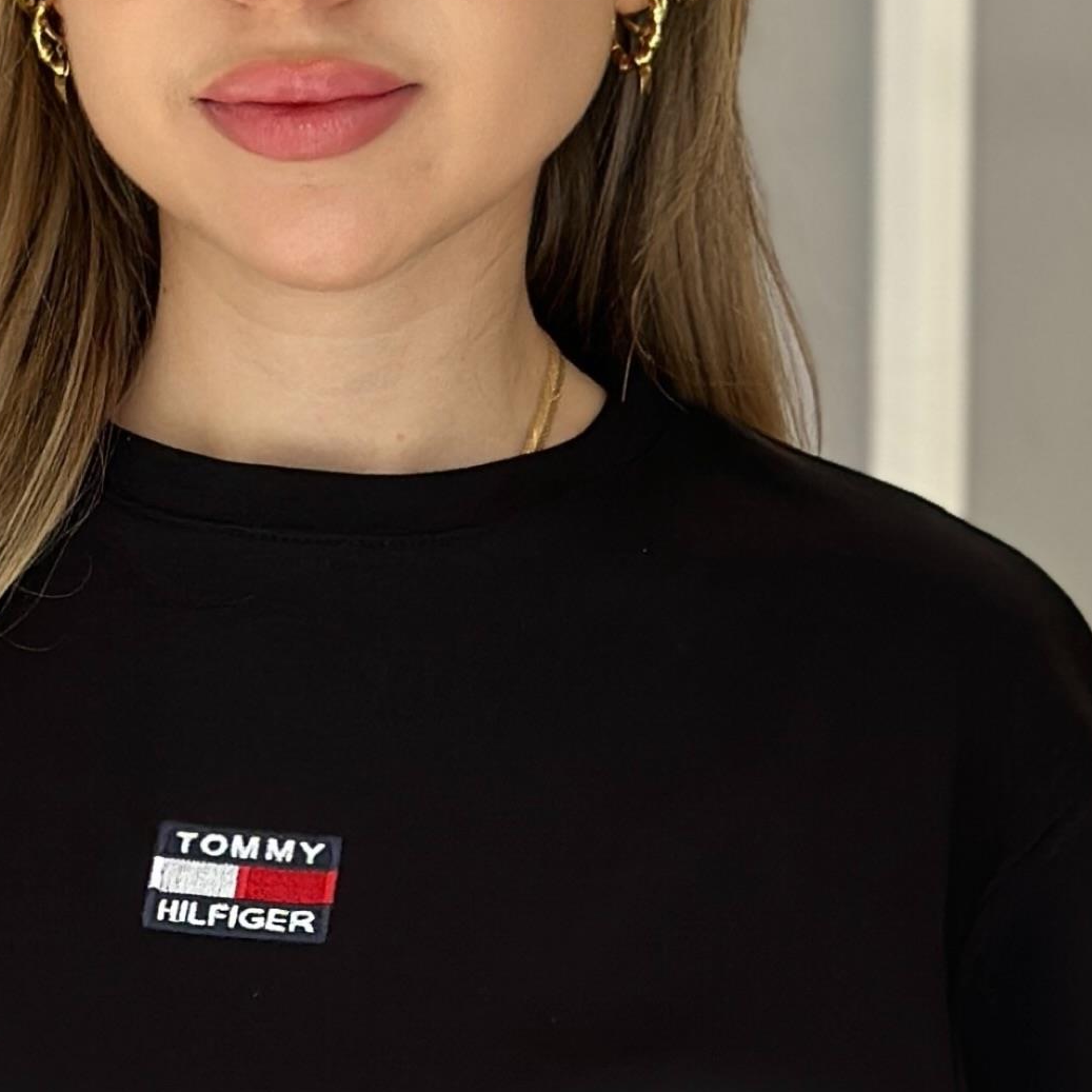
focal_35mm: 165
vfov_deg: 10.4
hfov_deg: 10.6
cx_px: 366
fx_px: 5889
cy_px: 1282
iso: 125
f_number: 1.78
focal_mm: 6.86
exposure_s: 1/127
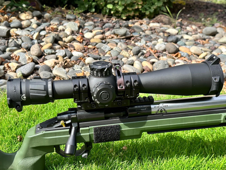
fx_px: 313
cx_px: 113
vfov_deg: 30.3
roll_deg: -6.4
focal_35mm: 48
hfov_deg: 39.7
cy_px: 85
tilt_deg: -24.6
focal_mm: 6.86
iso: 64
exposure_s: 1/1289
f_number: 1.78
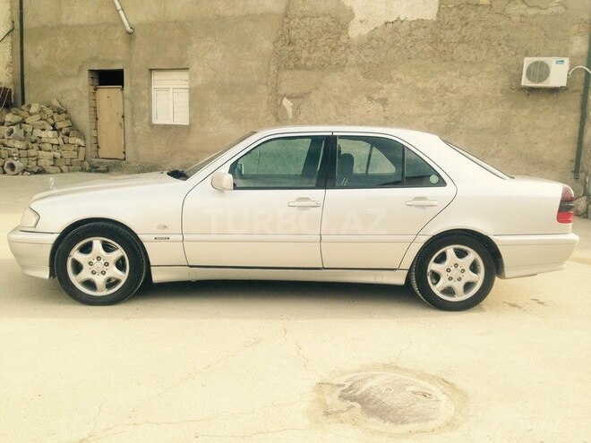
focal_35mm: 33
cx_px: 296
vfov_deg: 42.9
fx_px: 563
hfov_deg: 55.4
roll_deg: -1.8
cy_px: 222
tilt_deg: -7.2
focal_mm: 4.12
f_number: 2.4
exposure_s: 1/713
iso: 50
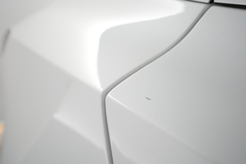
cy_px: 82
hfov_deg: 65.5
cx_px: 123
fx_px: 191
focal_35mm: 28
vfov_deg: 46.4
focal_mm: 28
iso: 1600
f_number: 5.6
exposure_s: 1/80
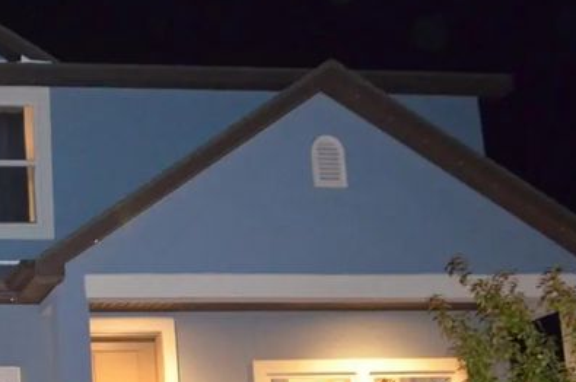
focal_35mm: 70
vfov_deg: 19.3
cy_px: 267
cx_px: -60
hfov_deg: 26.6
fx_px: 1118
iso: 3200
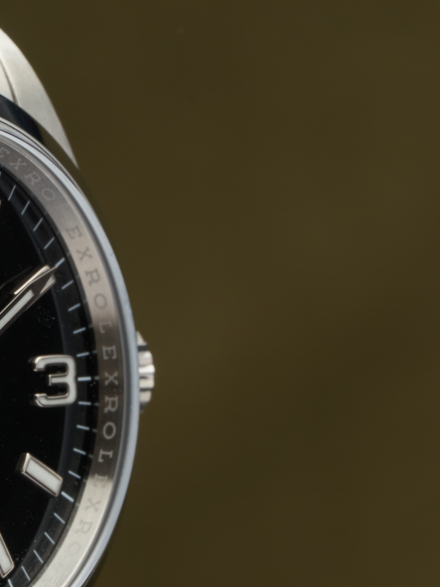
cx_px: -155
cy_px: 382
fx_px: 6252
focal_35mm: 369
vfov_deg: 5.4
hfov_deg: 4.0
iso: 125
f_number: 16
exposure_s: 1/125
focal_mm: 100
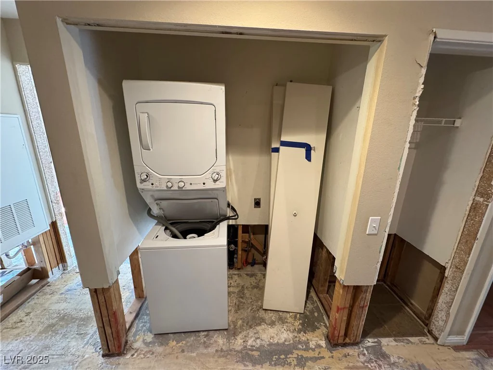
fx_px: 199
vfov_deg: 85.7
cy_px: 185
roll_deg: -2.5
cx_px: 246
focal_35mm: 14
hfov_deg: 102.1
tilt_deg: -17.2
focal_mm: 2.22
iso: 320
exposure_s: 1/60
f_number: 2.2
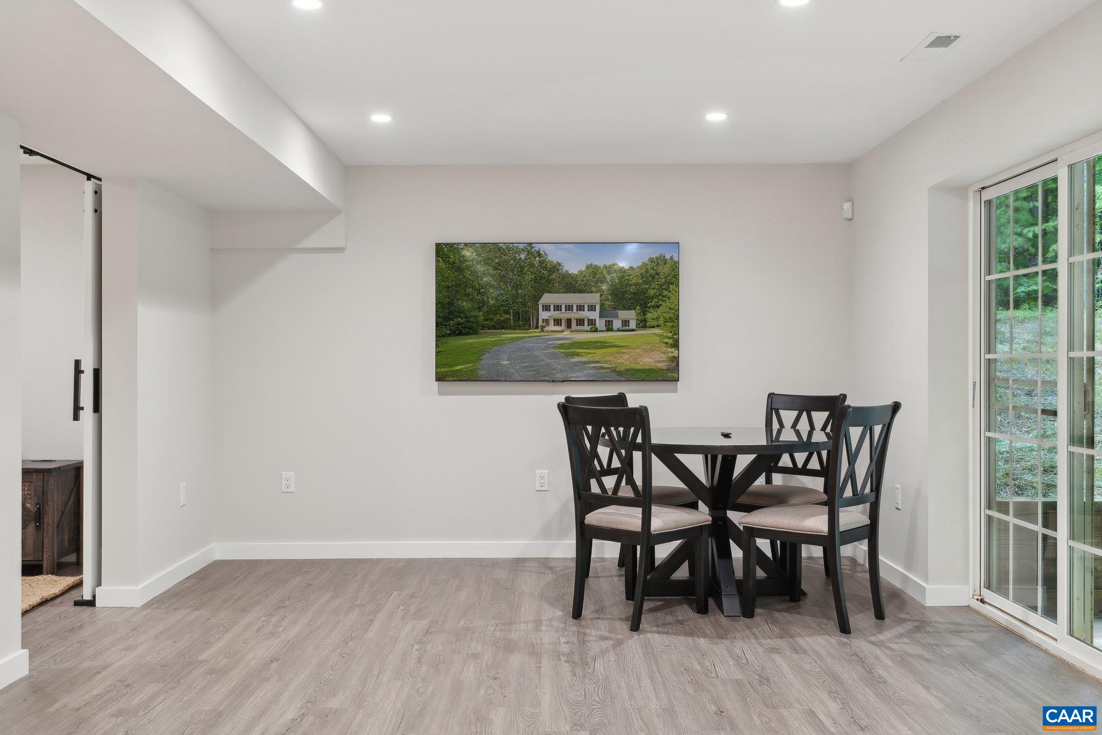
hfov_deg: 57.2
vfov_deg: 40.0
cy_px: 368
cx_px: 551
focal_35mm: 33
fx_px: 1010
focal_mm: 33
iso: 160
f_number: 7.1
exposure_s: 1/3.33
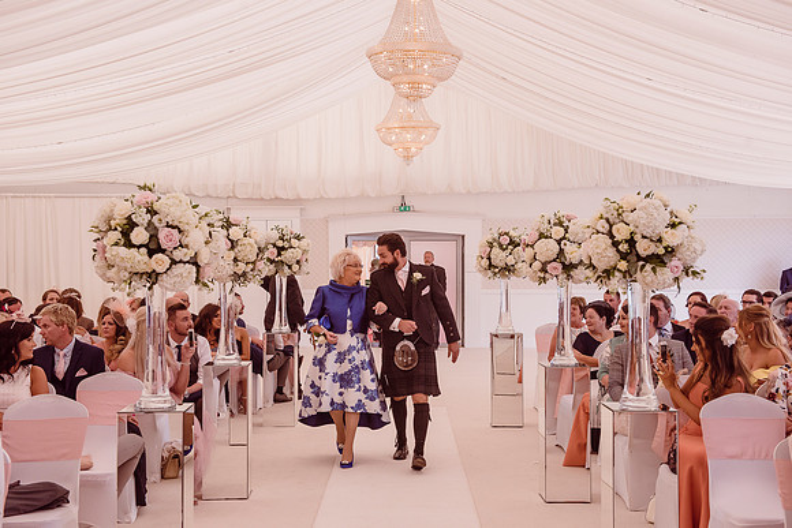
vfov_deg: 28.1
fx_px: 1056
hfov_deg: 41.1
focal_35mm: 48
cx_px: 396
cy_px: 264
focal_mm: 48
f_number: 5.6
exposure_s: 1/500
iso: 500
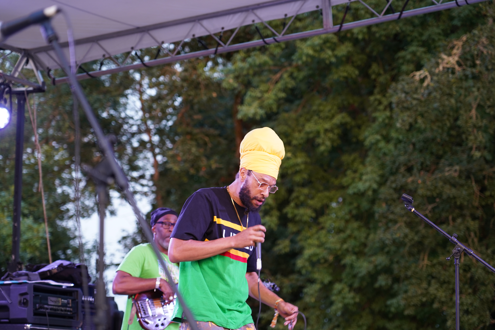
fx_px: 1444
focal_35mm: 105
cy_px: 165
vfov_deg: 13.0
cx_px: 248
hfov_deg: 19.5
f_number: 4
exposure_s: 1/160
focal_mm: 105
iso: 1000
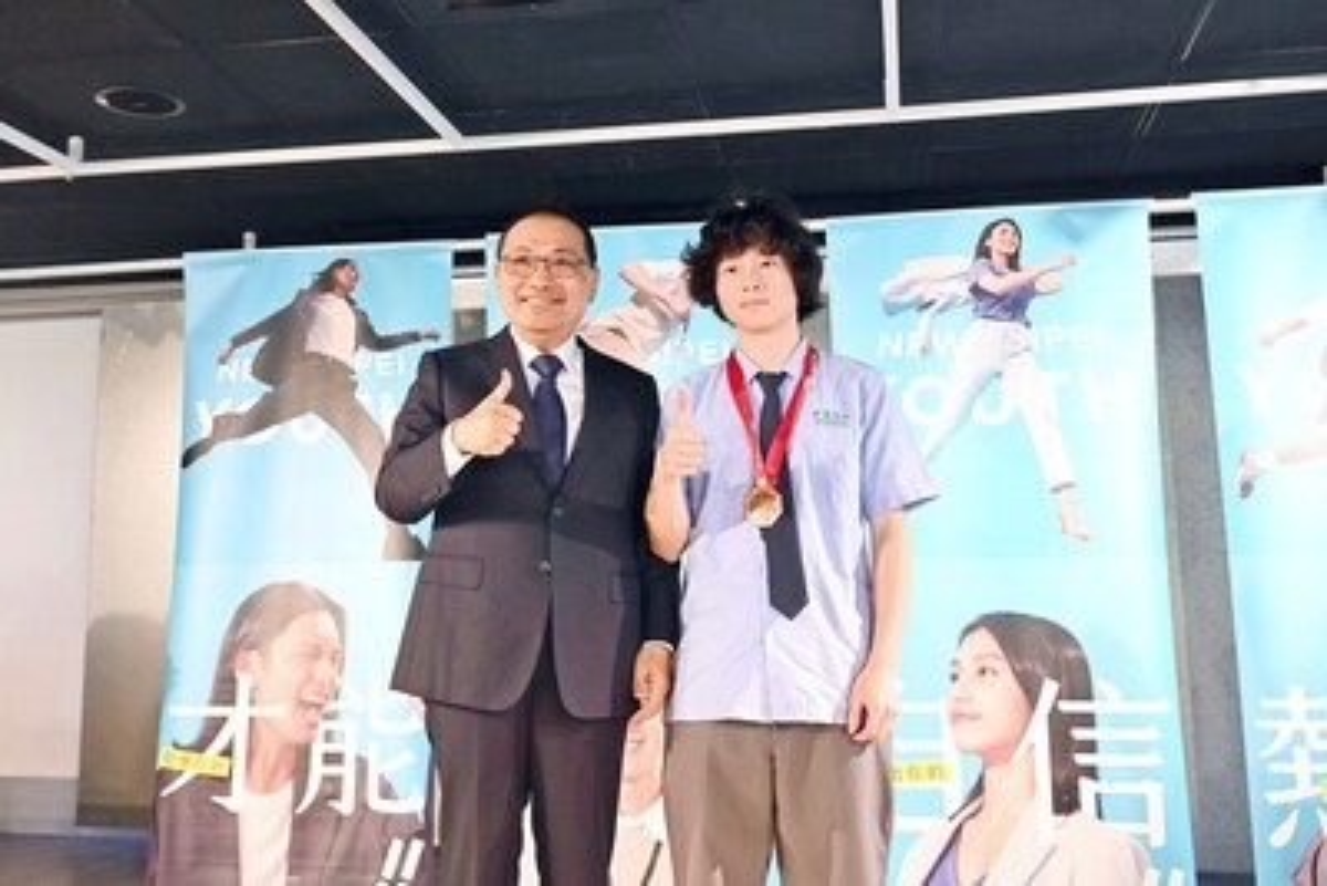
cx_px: 664
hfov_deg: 58.7
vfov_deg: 41.1
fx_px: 1180
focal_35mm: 32
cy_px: 443
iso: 2000
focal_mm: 32
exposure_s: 1/100
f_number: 4
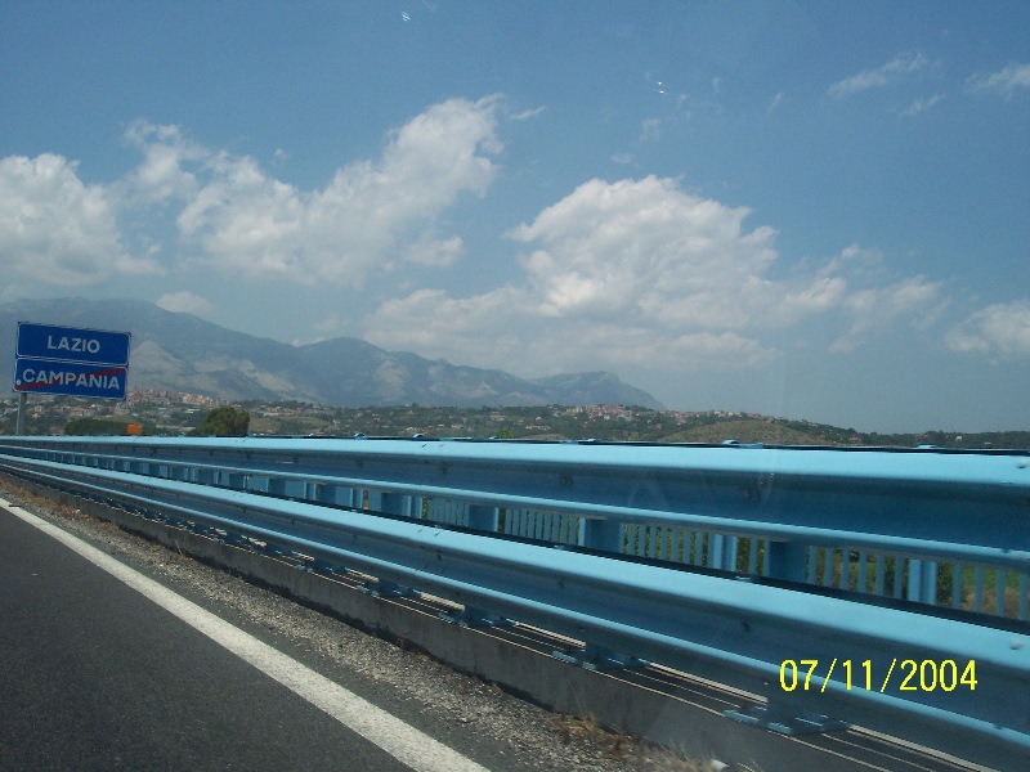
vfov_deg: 37.7
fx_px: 1131
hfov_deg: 49.0
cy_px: 386
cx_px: 515
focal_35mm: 38
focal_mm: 8
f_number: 4.8
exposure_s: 1/1000
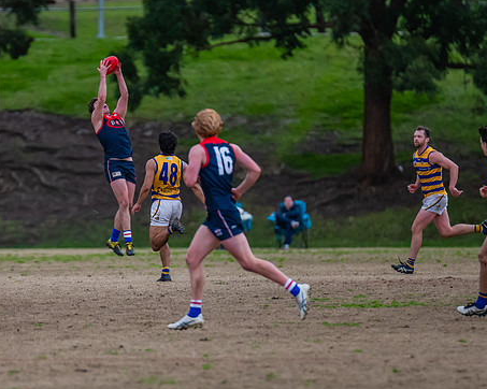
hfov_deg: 3.3
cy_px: 206
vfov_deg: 2.6
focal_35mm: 588
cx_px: 138
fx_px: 8471
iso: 1400
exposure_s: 1/2000
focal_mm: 300
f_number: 2.8
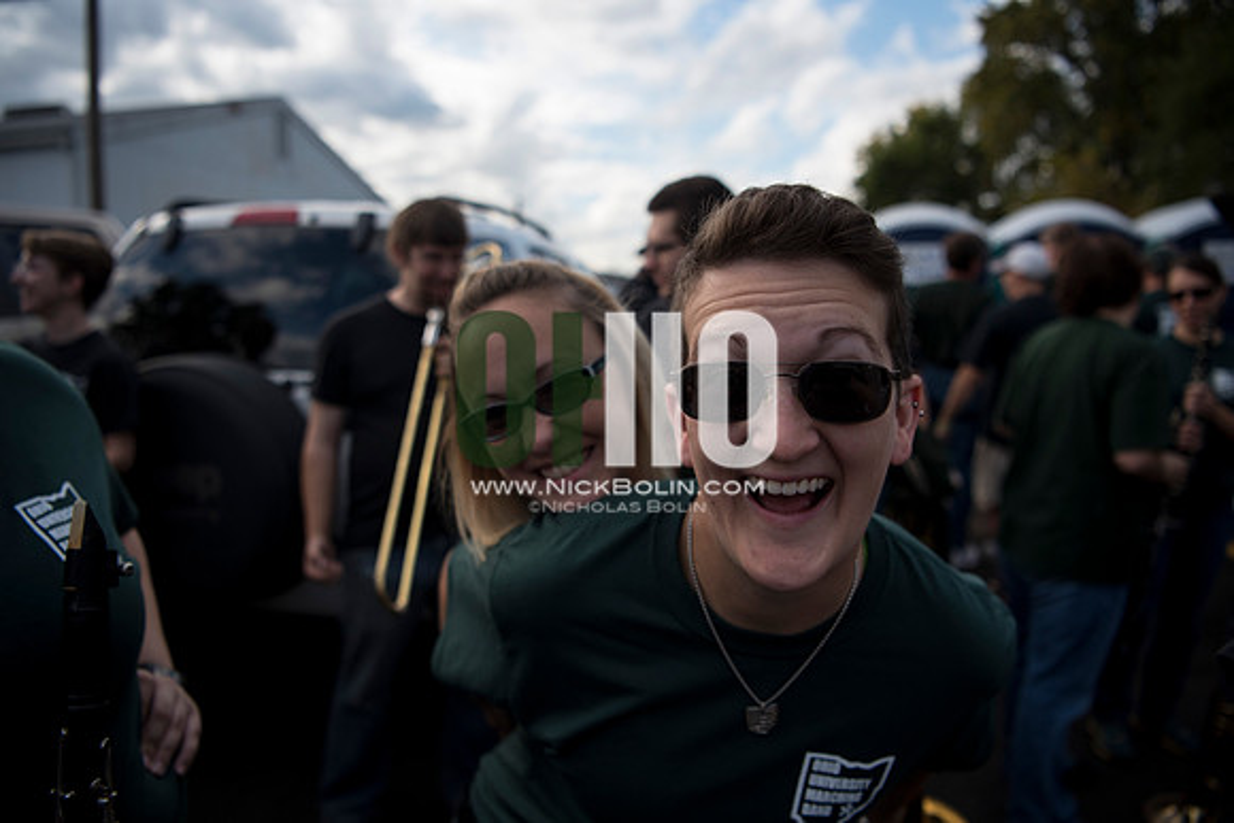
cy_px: 412
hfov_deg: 73.7
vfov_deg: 53.2
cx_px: 617
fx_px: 823
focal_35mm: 24
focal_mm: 24
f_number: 2.8
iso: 250
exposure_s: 1/2000
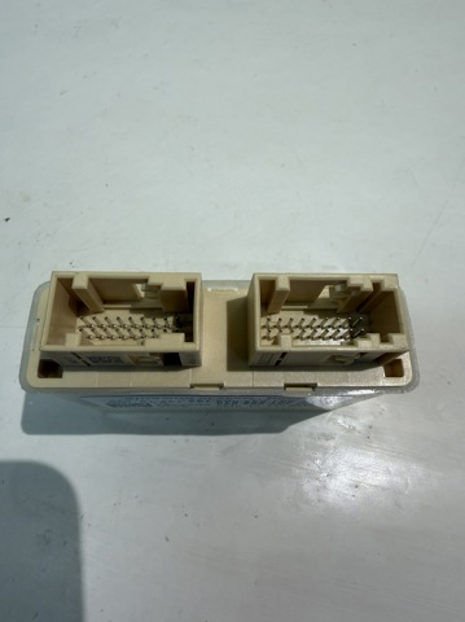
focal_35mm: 24
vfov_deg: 71.7
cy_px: 311
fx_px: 431
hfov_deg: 56.7
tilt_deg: -67.8
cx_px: 232
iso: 64
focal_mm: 2.22
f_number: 2.2
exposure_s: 1/100
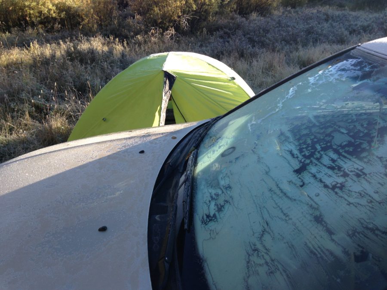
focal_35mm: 33
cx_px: 194
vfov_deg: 42.9
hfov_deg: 55.4
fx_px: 369
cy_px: 145
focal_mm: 4.12
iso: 50
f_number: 2.4
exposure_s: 1/319
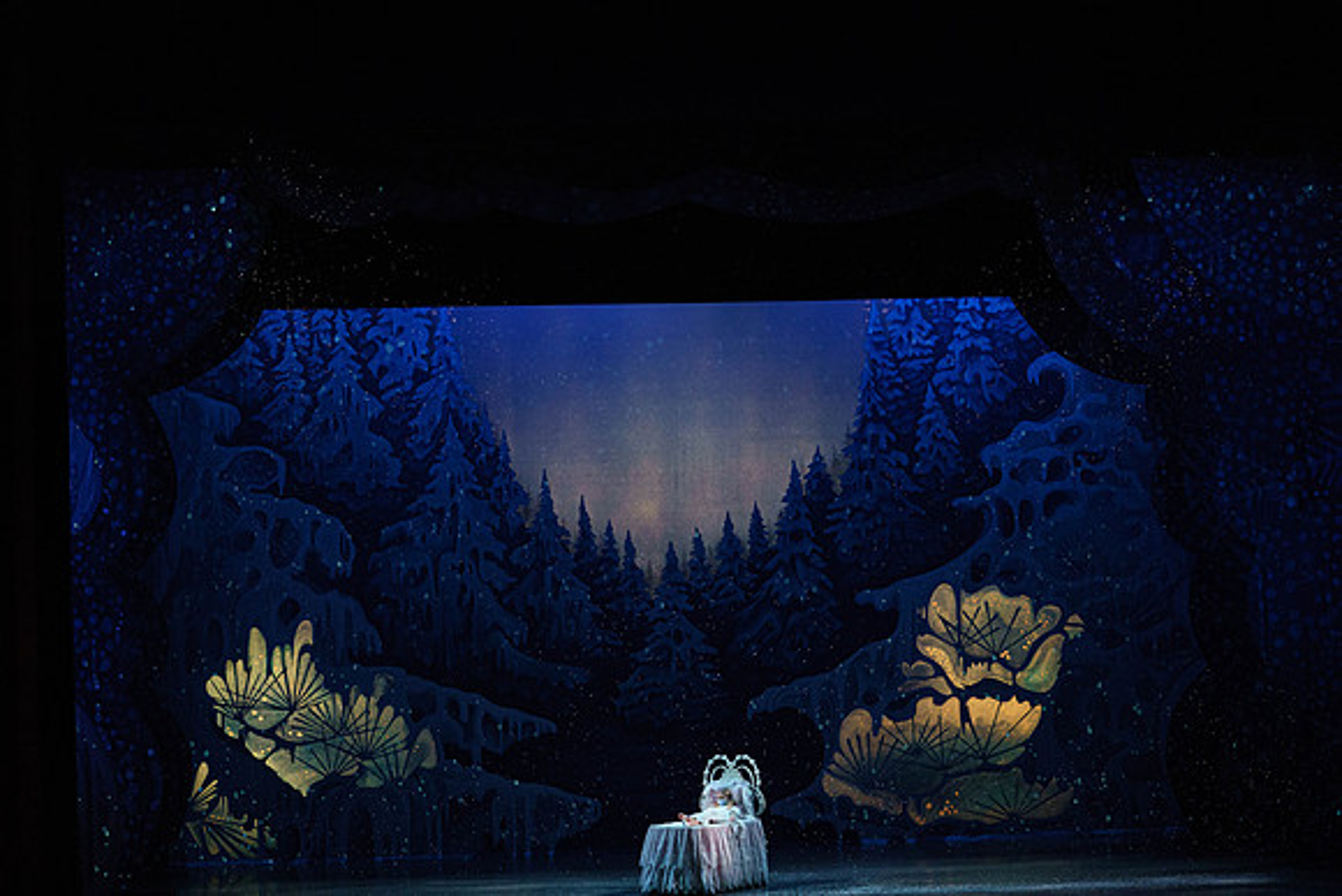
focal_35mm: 83
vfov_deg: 16.5
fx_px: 3095
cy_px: 448
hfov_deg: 24.5
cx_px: 671
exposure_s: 1/320
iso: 5000
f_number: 2.8
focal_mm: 83
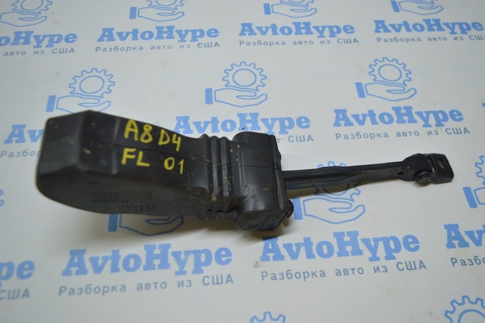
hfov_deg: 57.3
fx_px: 444
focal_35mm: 33
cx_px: 242
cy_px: 162
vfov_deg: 39.9
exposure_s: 1/100
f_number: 3.8
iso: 400
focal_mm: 22
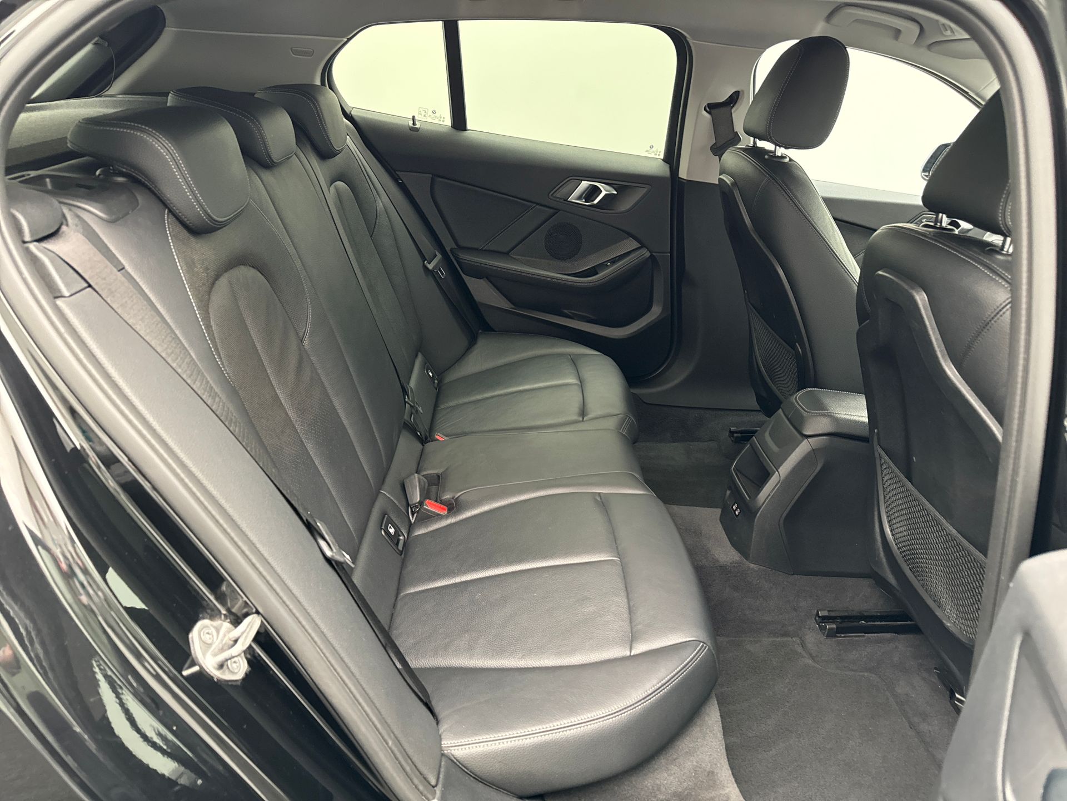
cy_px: 400
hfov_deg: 71.6
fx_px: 740
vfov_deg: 56.8
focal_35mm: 24
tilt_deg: -25.4
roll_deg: -4.1
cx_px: 534
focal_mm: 6.86
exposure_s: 1/33
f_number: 1.78
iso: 1000
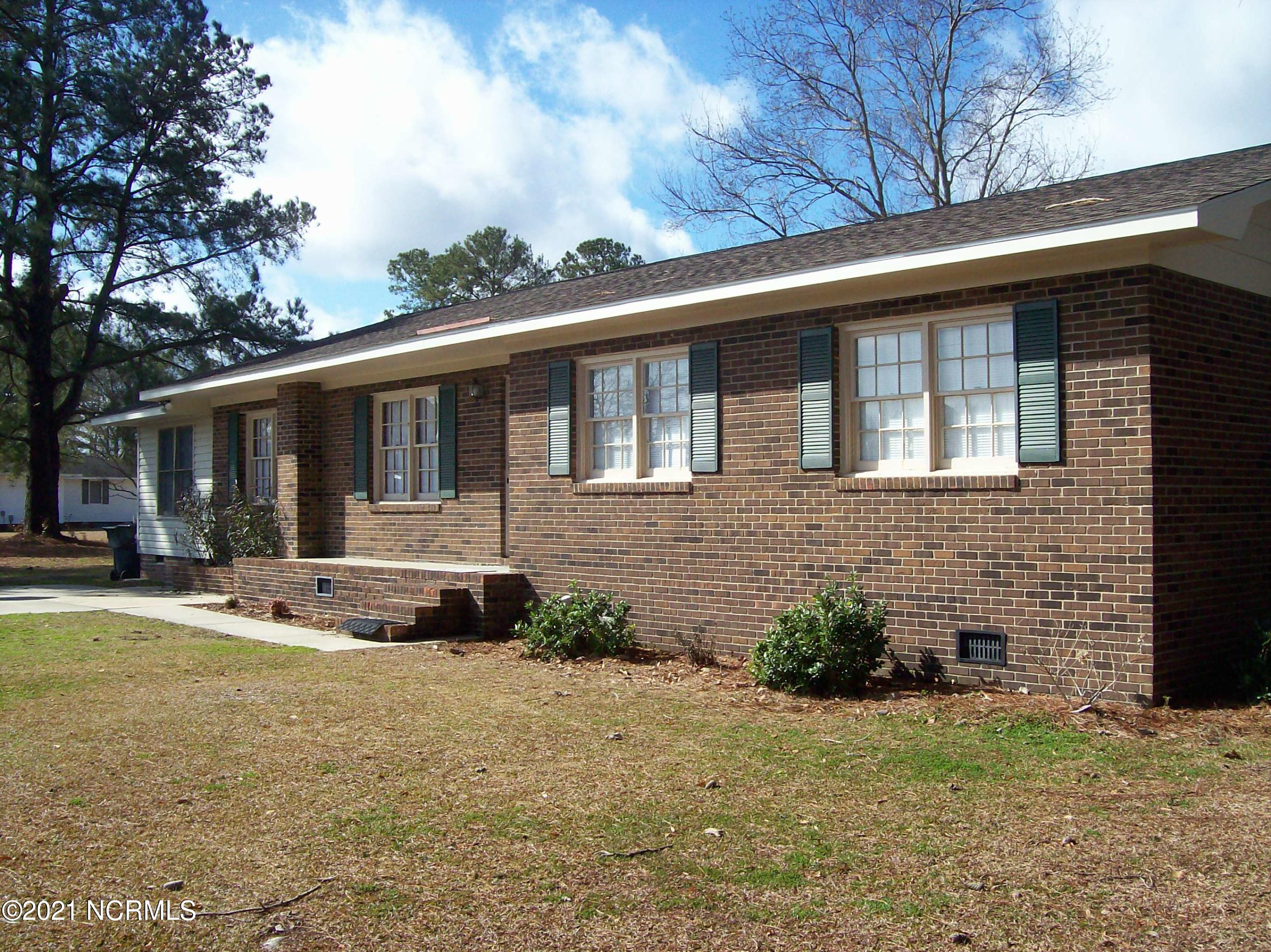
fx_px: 1321
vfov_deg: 39.6
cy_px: 476
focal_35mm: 36
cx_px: 636
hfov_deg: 51.4
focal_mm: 6
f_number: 4.8
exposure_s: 1/511
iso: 80
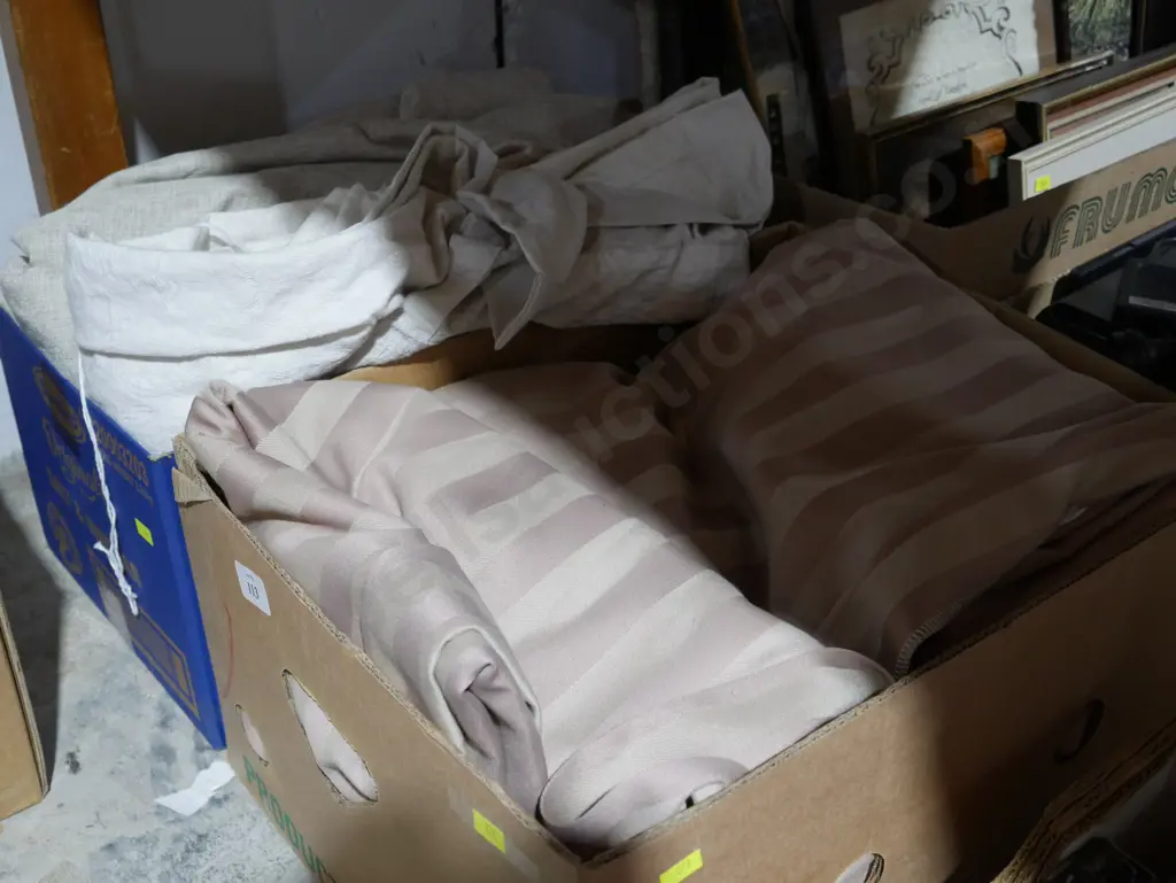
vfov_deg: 36.0
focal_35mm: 40
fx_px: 1360
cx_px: 588
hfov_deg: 46.8
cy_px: 442
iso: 1600
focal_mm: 20
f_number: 5
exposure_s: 1/60
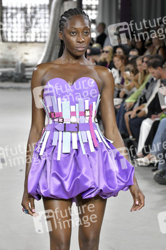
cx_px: 83
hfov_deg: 10.9
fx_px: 873
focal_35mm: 126
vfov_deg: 16.3
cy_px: 125
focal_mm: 105
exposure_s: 1/320
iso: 2500
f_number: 6.3
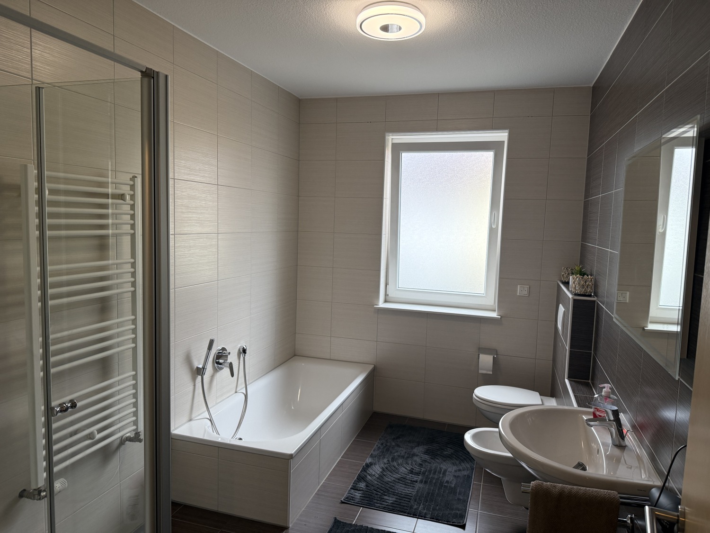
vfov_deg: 56.8
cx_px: 355
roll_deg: -1.8
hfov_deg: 71.6
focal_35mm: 24
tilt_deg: -5.6
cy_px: 266
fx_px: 492
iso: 160
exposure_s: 1/234
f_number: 1.78
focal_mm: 6.76
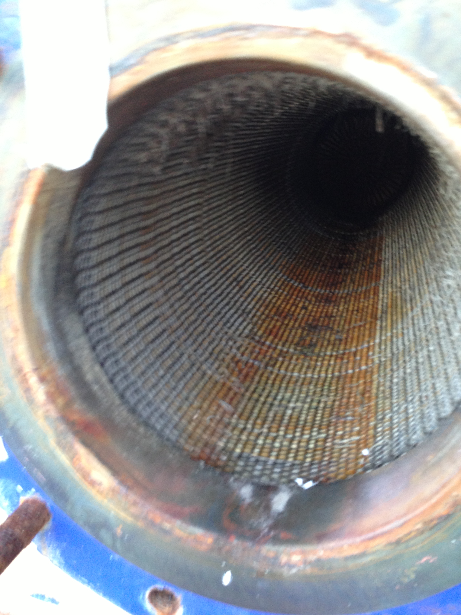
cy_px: 308
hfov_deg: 42.9
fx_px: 586
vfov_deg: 55.4
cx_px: 230
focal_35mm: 33
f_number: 2.4
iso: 160
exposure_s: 1/20
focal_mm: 4.13
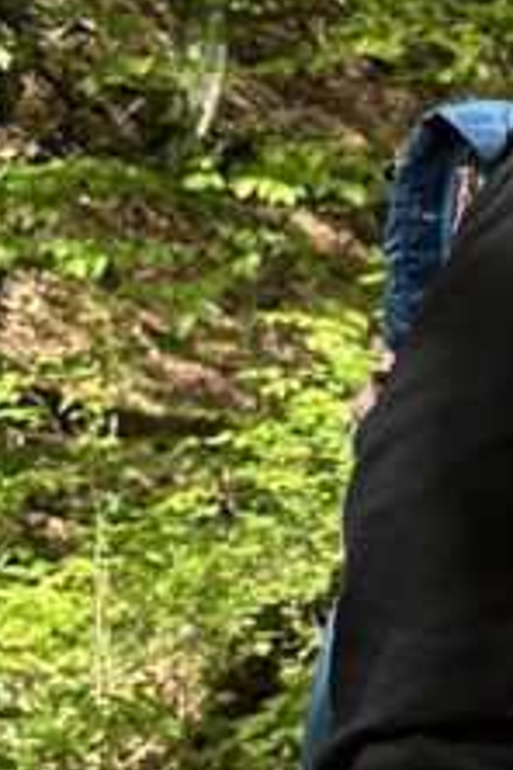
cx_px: 1144
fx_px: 2458
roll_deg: -1.3
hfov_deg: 10.6
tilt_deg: -4.6
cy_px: 572
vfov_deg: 17.7
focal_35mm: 115
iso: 80
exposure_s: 1/1812
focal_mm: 6.86
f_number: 1.78
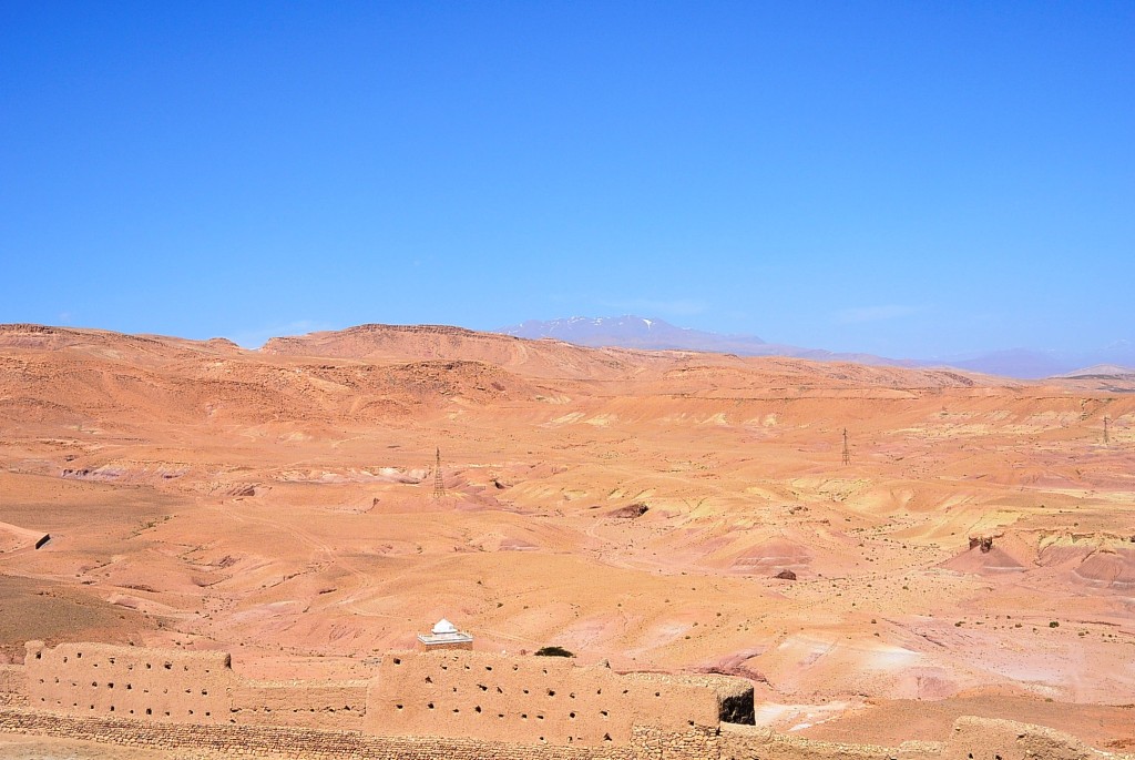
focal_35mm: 50
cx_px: 568
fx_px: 1578
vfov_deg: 27.1
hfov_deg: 39.6
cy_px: 380
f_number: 5
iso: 100
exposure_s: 1/1000
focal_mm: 18.7
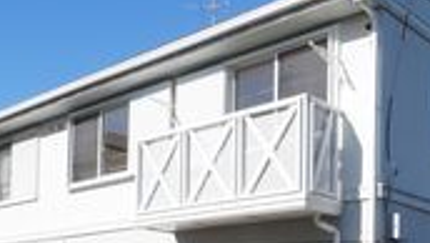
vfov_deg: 15.8
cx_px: 282
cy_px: 304
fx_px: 833
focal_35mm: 73
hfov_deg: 28.8
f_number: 11
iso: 200
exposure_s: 1/160
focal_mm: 16
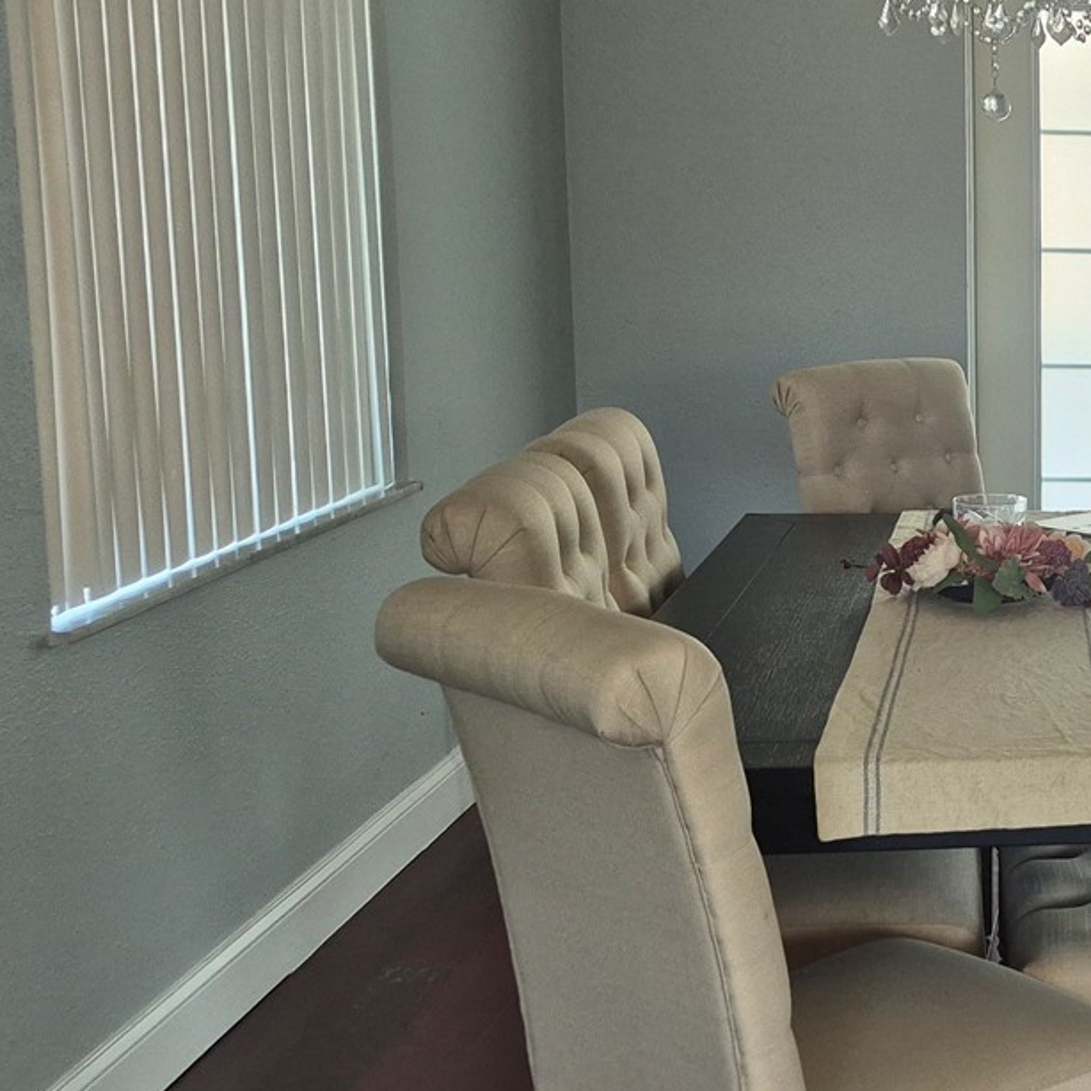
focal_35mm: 53
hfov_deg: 28.1
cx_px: 1315
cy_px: 490
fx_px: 1890
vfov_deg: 32.2
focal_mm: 5.4
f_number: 1.8
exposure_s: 1/180
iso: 160
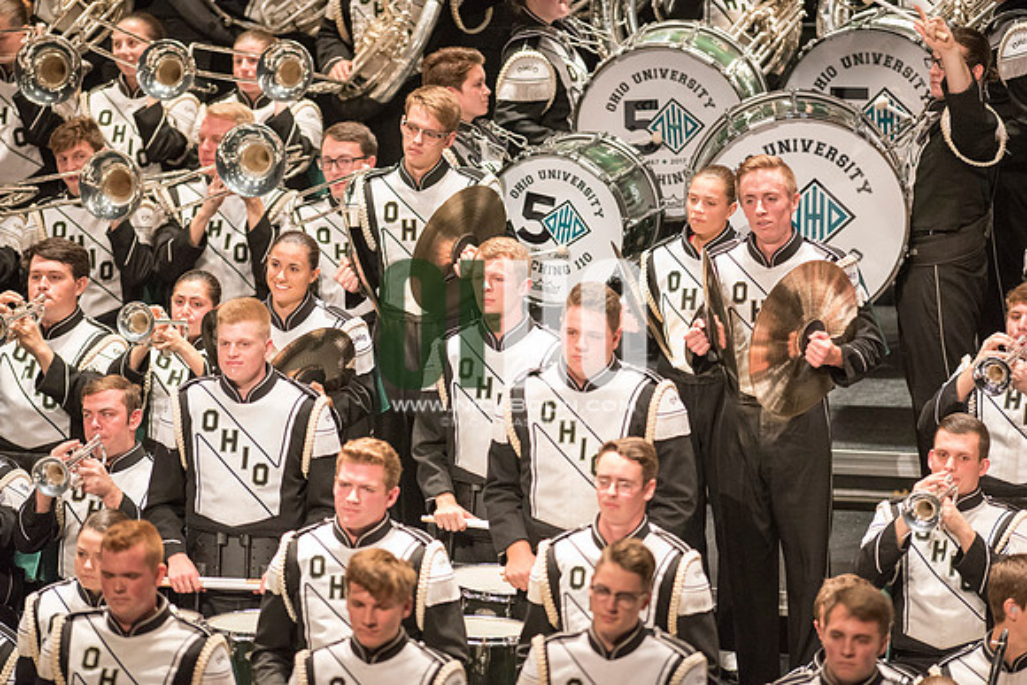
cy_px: 342
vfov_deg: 4.6
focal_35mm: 300
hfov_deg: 6.9
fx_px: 8560
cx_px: 514
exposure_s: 1/500
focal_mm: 300
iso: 4000
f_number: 2.8
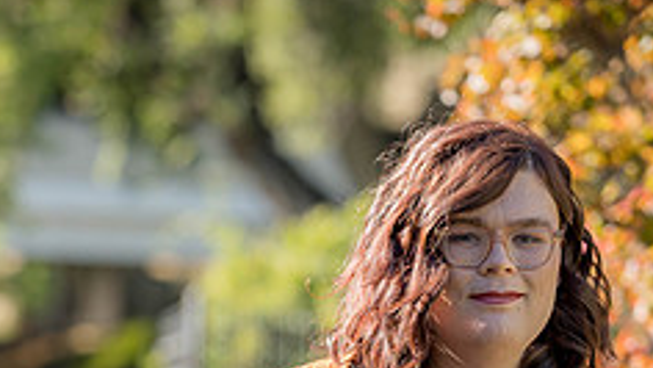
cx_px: 227
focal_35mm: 219
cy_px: 497
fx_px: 3794
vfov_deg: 5.5
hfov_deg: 9.8
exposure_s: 1/500
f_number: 2.2
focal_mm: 85
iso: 100
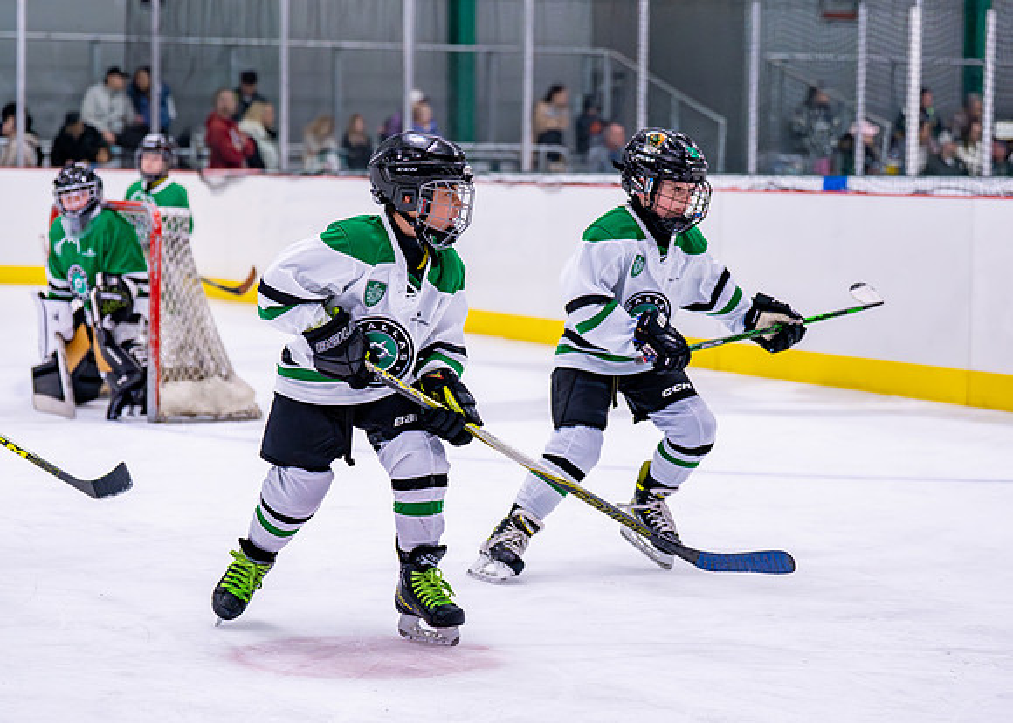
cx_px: 473
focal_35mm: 104
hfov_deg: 19.3
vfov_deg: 13.8
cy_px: 344
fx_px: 2986
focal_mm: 70
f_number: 2.8
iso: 2500
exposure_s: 1/1250
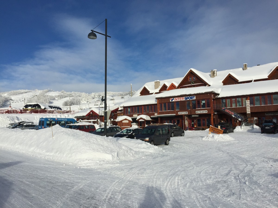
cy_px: 104
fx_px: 233
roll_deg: +2.5
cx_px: 139
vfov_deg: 48.2
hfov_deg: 61.7
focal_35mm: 29
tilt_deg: +4.9
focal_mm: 4.15
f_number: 2.2
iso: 32
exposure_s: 1/4950
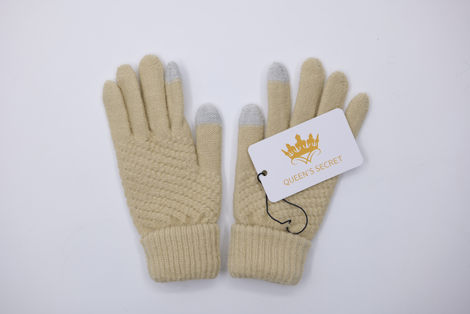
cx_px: 235
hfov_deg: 49.6
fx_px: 509
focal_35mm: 39
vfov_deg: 34.2
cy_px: 157
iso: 400
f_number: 5.6
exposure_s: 1/100
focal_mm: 39
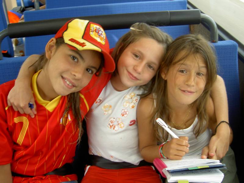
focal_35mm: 39
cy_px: 92
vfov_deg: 36.8
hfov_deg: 47.9
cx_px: 122
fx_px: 275
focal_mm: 8
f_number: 2.8
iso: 100
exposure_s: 1/80
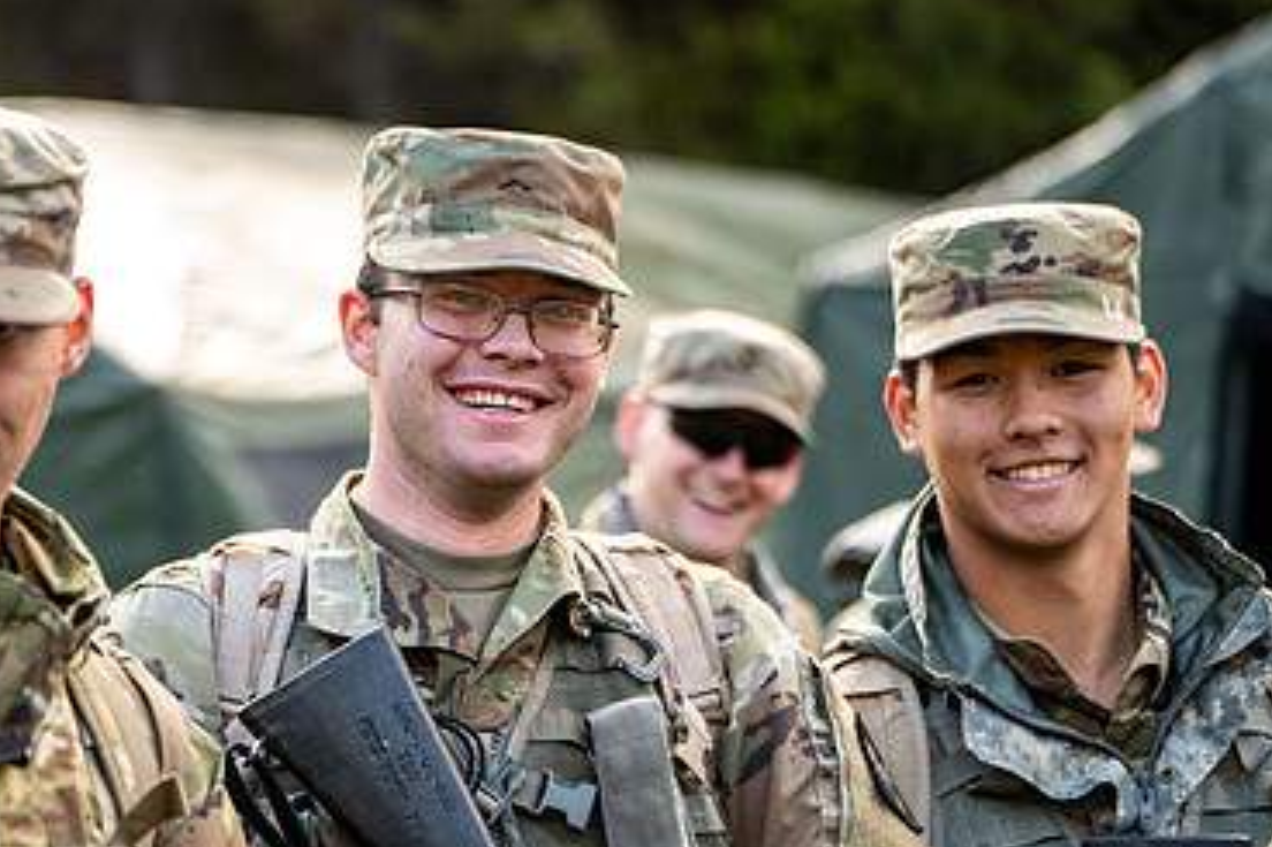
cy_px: 603
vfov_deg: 9.6
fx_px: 5015
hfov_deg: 14.4
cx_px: 353
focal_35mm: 142
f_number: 2.8
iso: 800
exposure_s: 1/800
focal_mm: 90
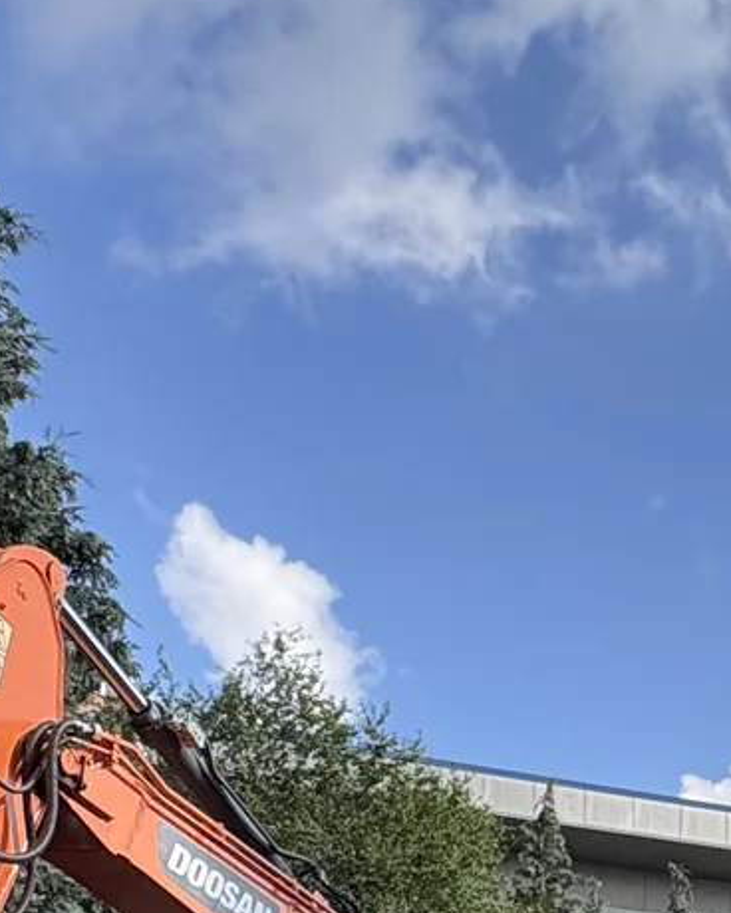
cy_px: 1098
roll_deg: -0.4
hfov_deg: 24.3
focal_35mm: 57
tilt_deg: +8.4
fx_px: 1541
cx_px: 864
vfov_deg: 28.6
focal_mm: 2.22
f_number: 2.2
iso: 40
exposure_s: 1/1198
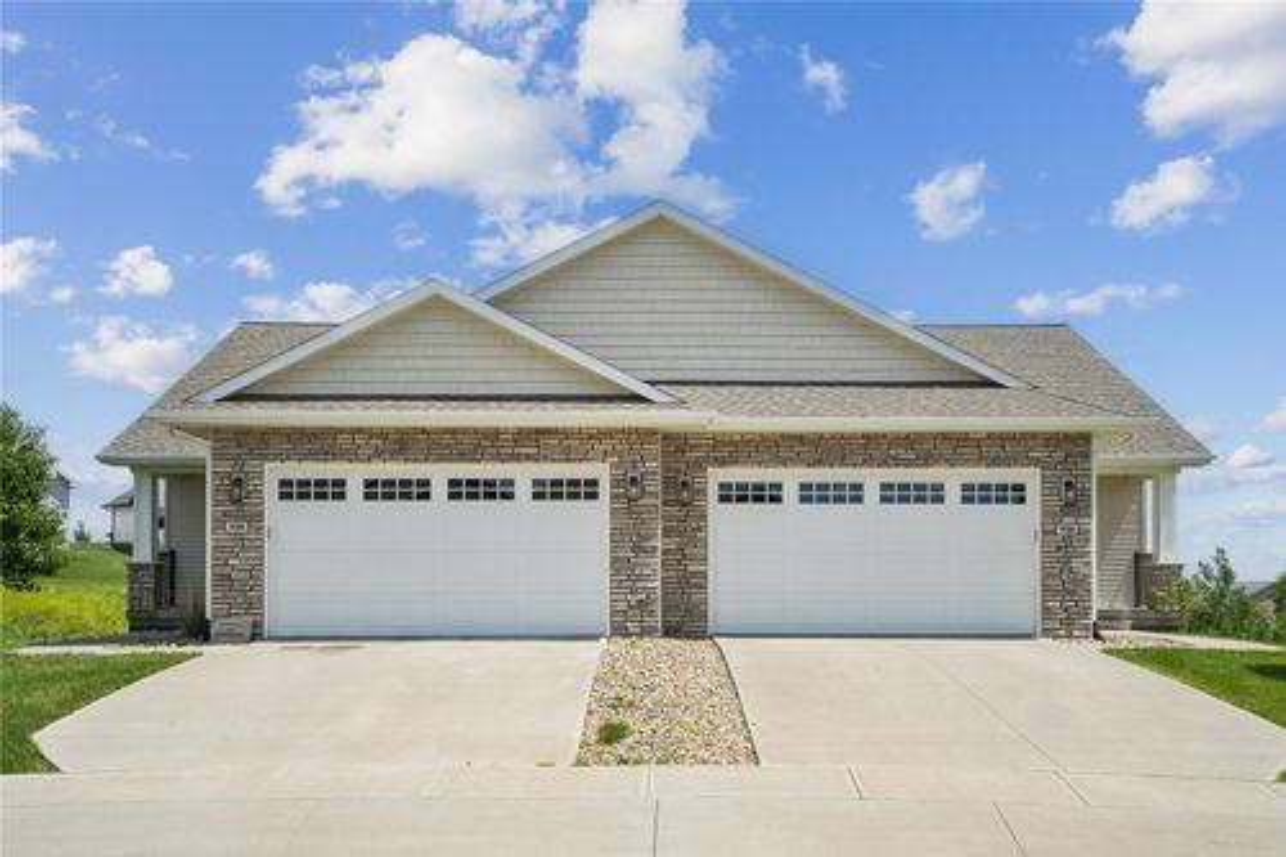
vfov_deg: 38.9
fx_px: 1214
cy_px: 428
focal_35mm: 34
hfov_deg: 55.8
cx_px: 643
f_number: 8
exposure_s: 1/4000
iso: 800
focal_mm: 34
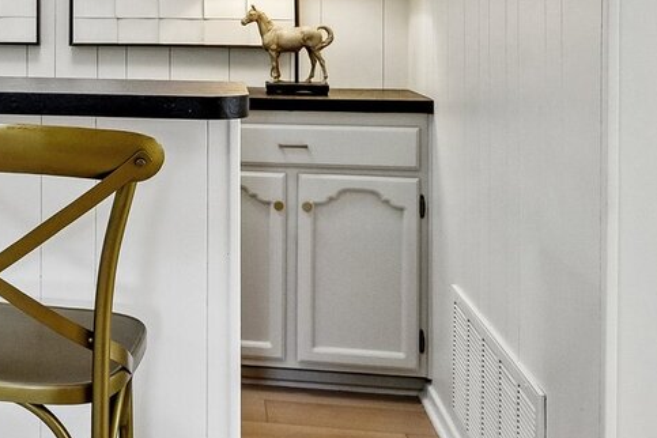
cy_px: 7
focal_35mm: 57
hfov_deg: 31.8
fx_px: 1040
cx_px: -27
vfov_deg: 22.9
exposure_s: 1/20
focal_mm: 17
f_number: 8
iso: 1800
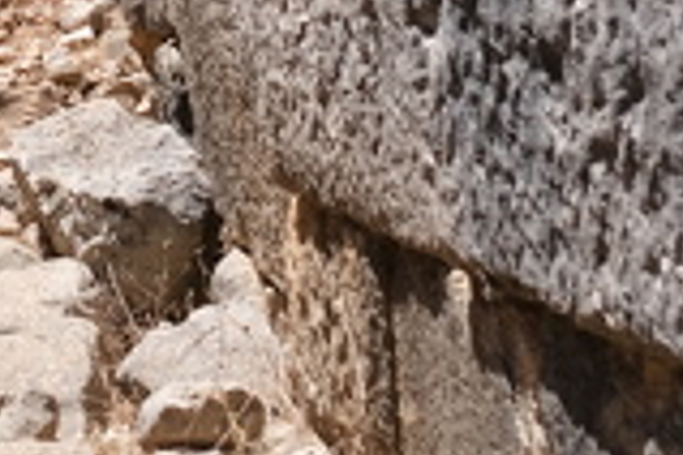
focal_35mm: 174
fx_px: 3301
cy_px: -296
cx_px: -404
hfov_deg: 11.2
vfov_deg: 7.7
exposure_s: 1/680
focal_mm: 23
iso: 160
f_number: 5
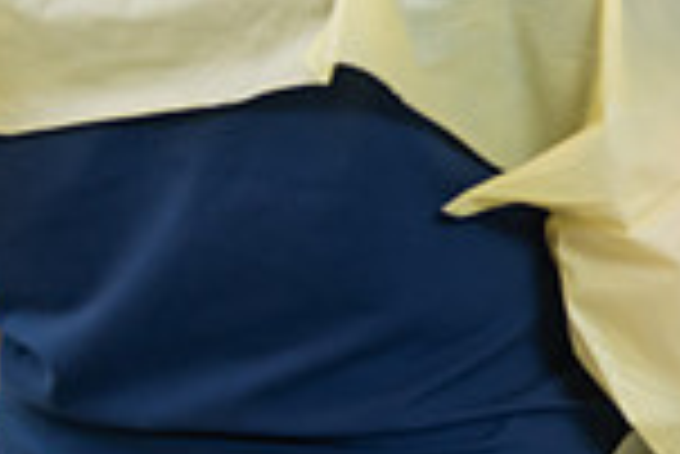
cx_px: 1135
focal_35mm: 146
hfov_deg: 13.0
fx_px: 2760
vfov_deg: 9.2
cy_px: -214
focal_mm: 38
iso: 500
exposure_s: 1/200
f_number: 4
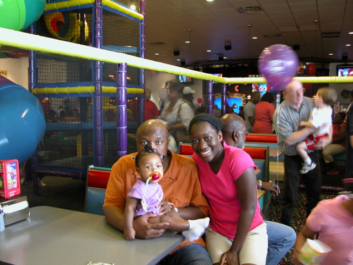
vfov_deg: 40.7
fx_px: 357
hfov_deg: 52.6
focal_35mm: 35
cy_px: 132
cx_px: 176
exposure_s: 1/5.4
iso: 100
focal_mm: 8.9
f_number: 2.8
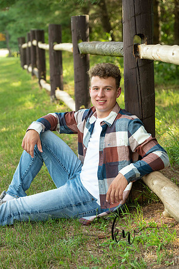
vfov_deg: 22.6
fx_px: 671
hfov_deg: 15.2
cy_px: 134
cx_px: 90
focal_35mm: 90
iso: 400
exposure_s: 1/200
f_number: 5
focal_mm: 90
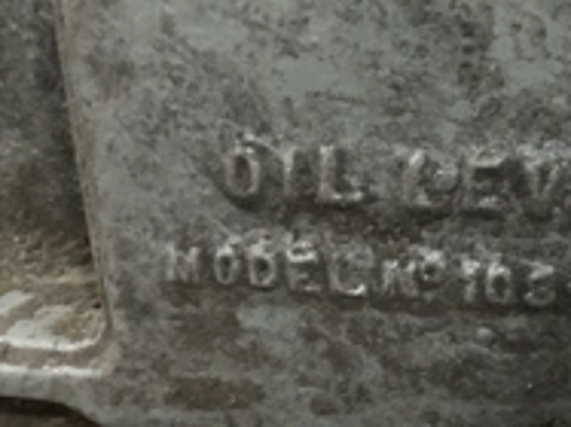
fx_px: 1022
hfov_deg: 30.3
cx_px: 470
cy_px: 302
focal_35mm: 62
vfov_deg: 23.5
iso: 500
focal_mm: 3
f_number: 1.8
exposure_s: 1/20
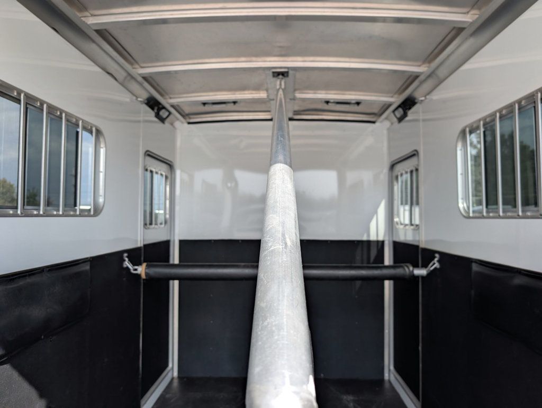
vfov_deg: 56.9
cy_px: 204
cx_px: 271
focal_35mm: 24
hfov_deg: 71.5
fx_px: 376
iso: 22
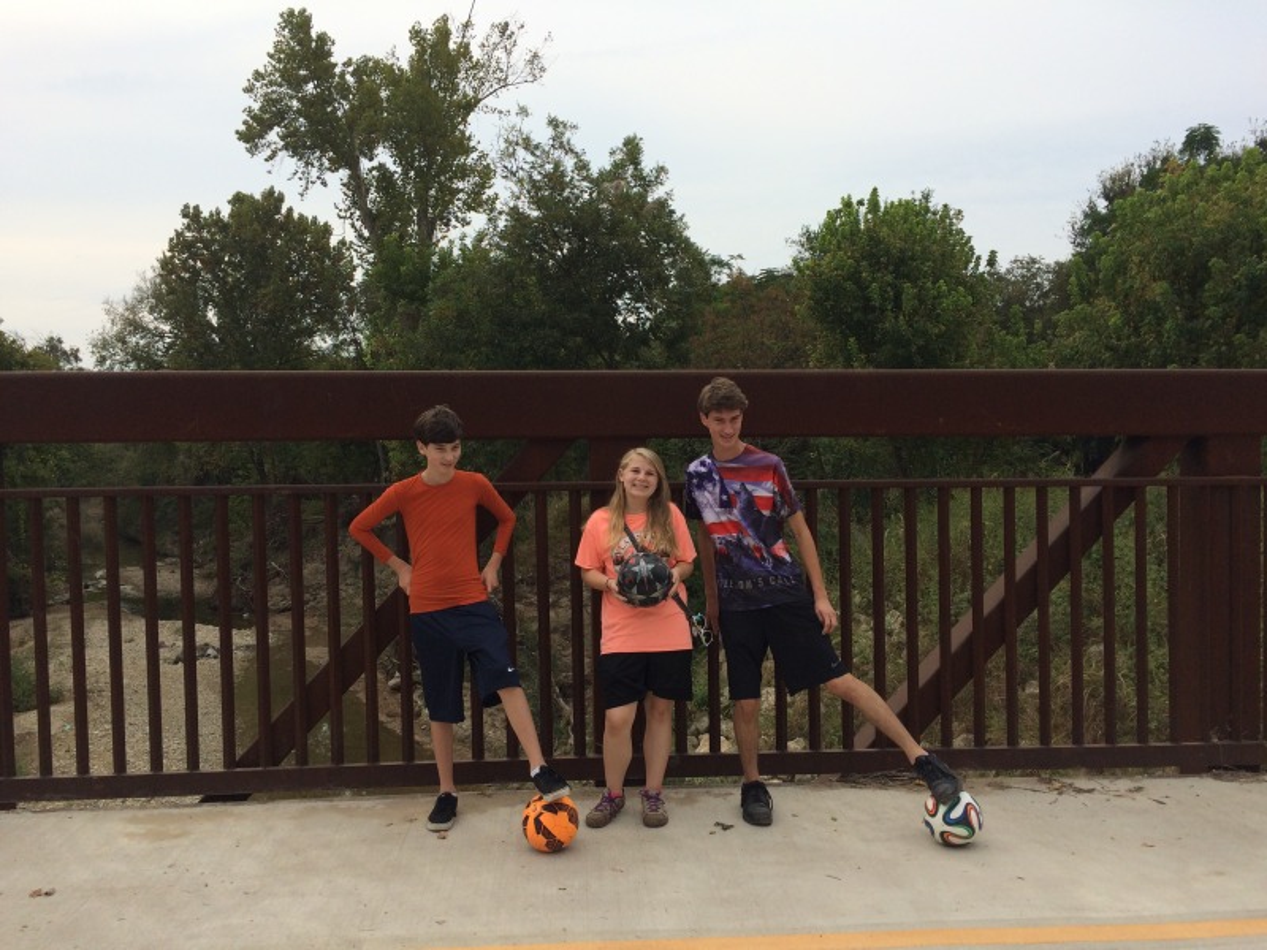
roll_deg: +0.4
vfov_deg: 48.2
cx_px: 634
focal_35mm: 29
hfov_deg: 61.7
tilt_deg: -4.1
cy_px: 475
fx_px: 1061
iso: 32
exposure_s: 1/1368
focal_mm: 4.15
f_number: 2.2
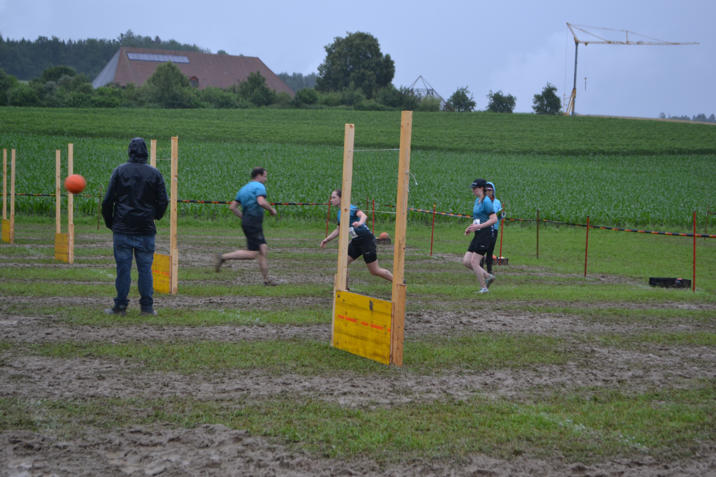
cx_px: 358
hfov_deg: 33.4
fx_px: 1193
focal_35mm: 60
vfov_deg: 22.6
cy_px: 238
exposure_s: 1/125
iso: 160
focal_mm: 40
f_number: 5.6
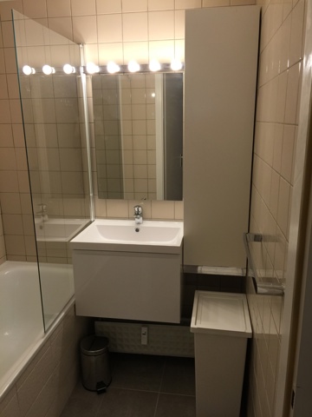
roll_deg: +1.5
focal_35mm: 29
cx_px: 156
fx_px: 349
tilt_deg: -14.6
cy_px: 208
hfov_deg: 48.2
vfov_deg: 61.7
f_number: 2.2
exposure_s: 1/33
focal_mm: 4.15
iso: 32
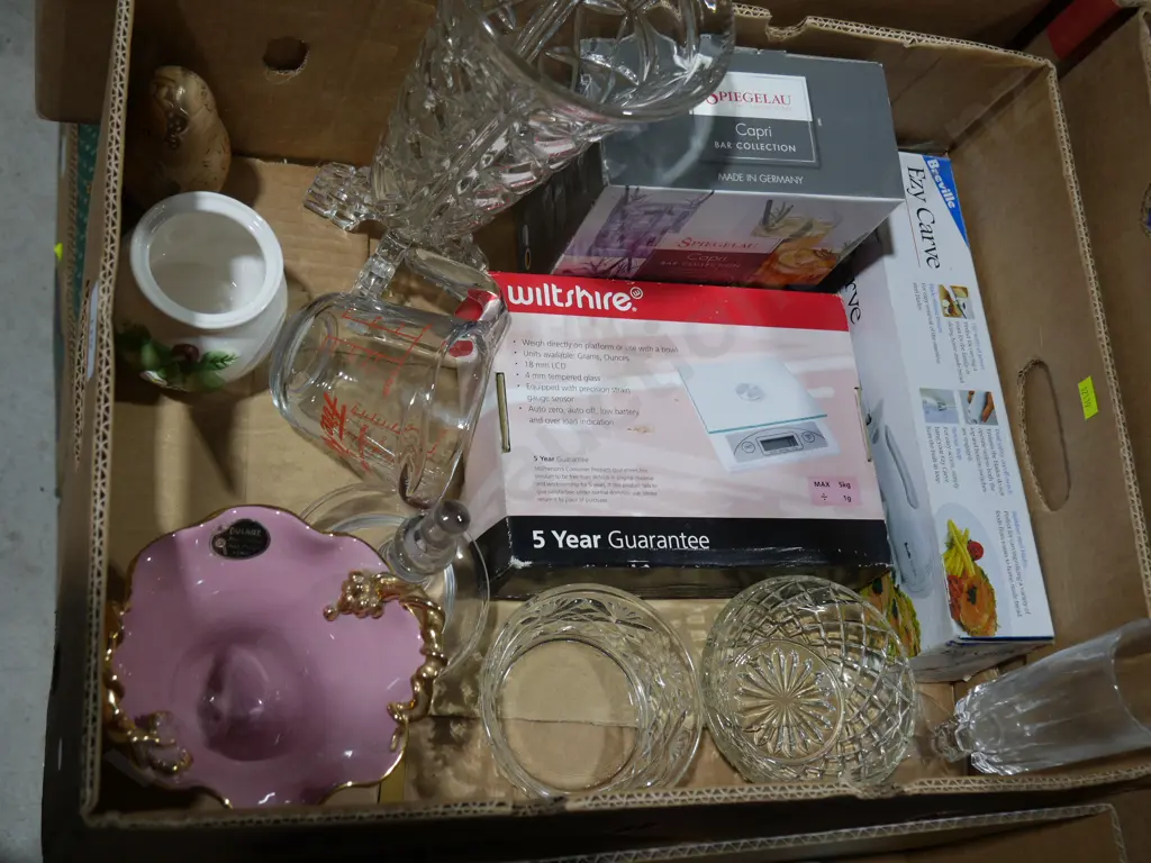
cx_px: 576
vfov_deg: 32.9
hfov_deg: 42.9
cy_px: 432
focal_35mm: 44
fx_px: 1463
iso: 200
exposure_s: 1/80
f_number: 4.7
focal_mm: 22
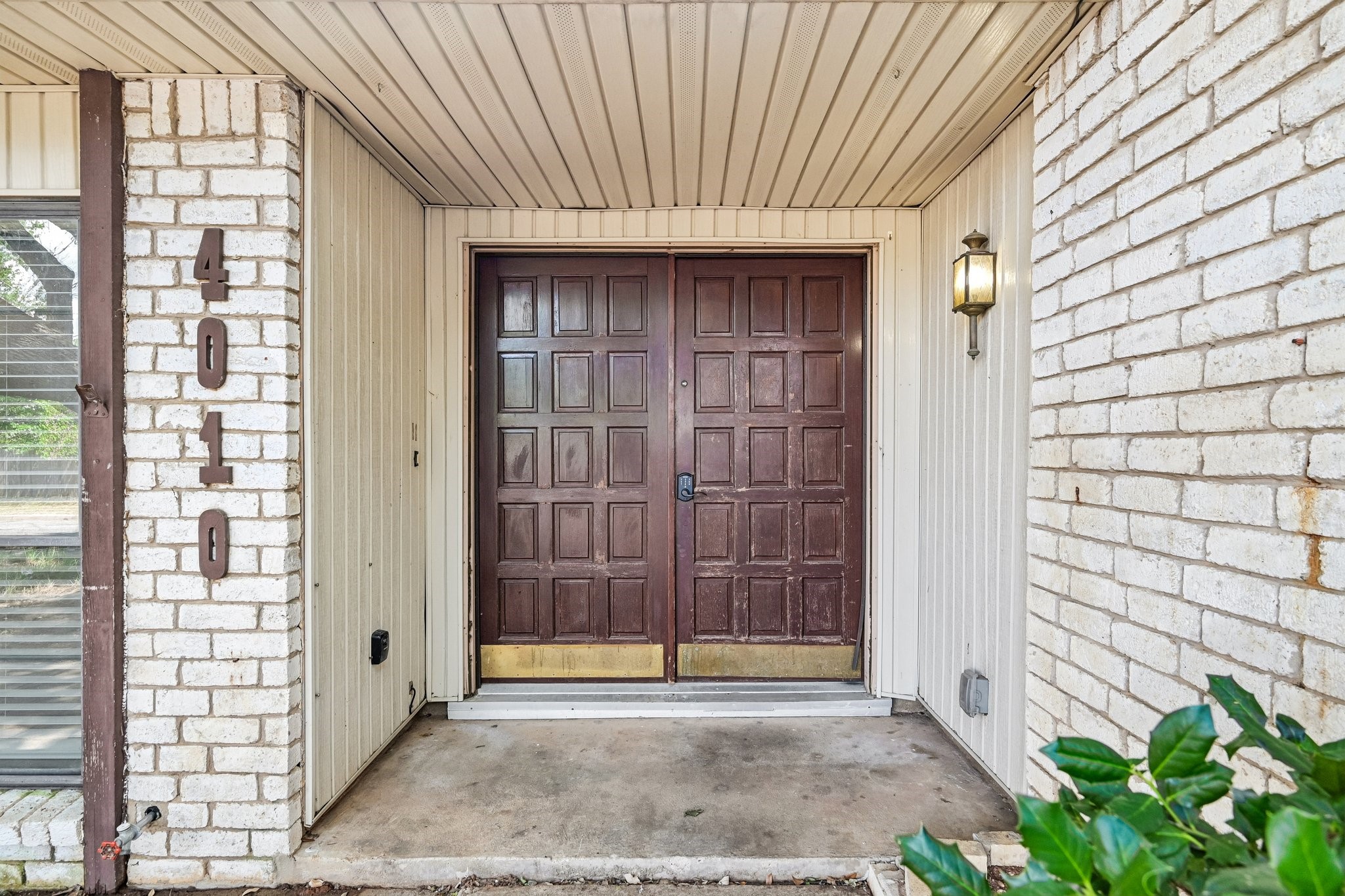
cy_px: 448
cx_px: 672
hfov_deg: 86.9
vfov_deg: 64.5
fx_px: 710
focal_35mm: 19
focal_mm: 19
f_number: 8
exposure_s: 1/30
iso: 400
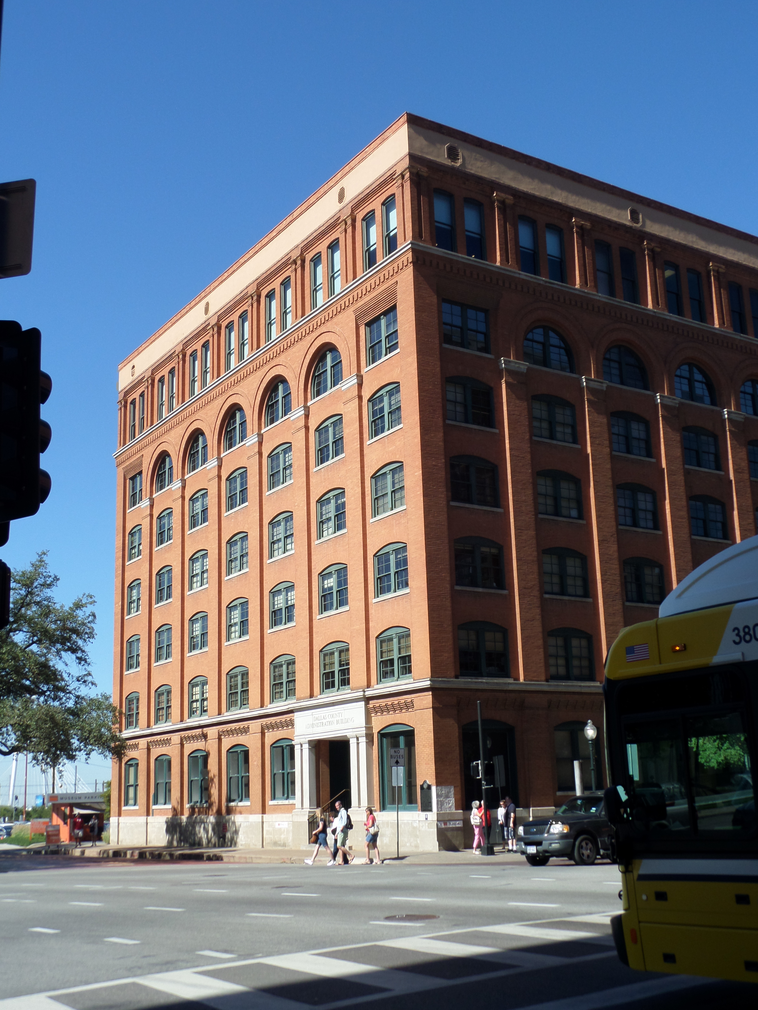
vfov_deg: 45.8
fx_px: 1197
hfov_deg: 35.1
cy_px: 505
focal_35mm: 41
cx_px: 379
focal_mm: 6.8
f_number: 3.6
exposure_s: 1/750
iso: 100
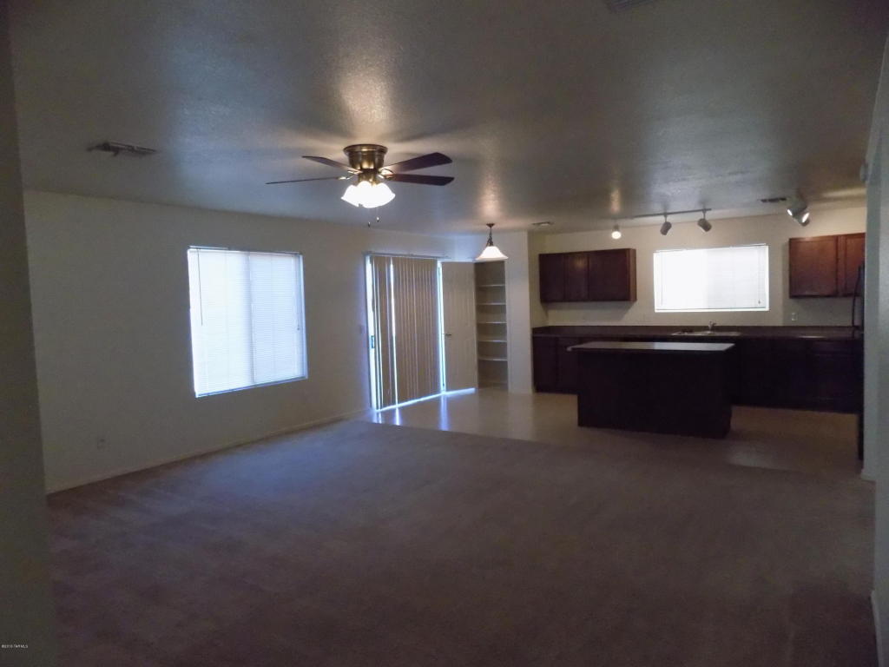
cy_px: 334
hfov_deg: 73.9
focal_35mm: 23
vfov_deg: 58.9
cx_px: 444
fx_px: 591
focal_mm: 4
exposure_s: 1/125
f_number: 3.1
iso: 720
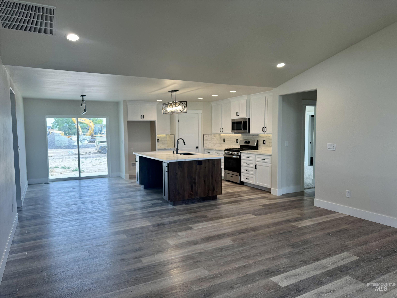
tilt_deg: -5.0
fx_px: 275
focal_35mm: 24
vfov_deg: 56.8
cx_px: 198
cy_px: 149
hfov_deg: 71.6
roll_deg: +1.1
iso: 50
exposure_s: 1/120
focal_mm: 6.76
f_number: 1.78
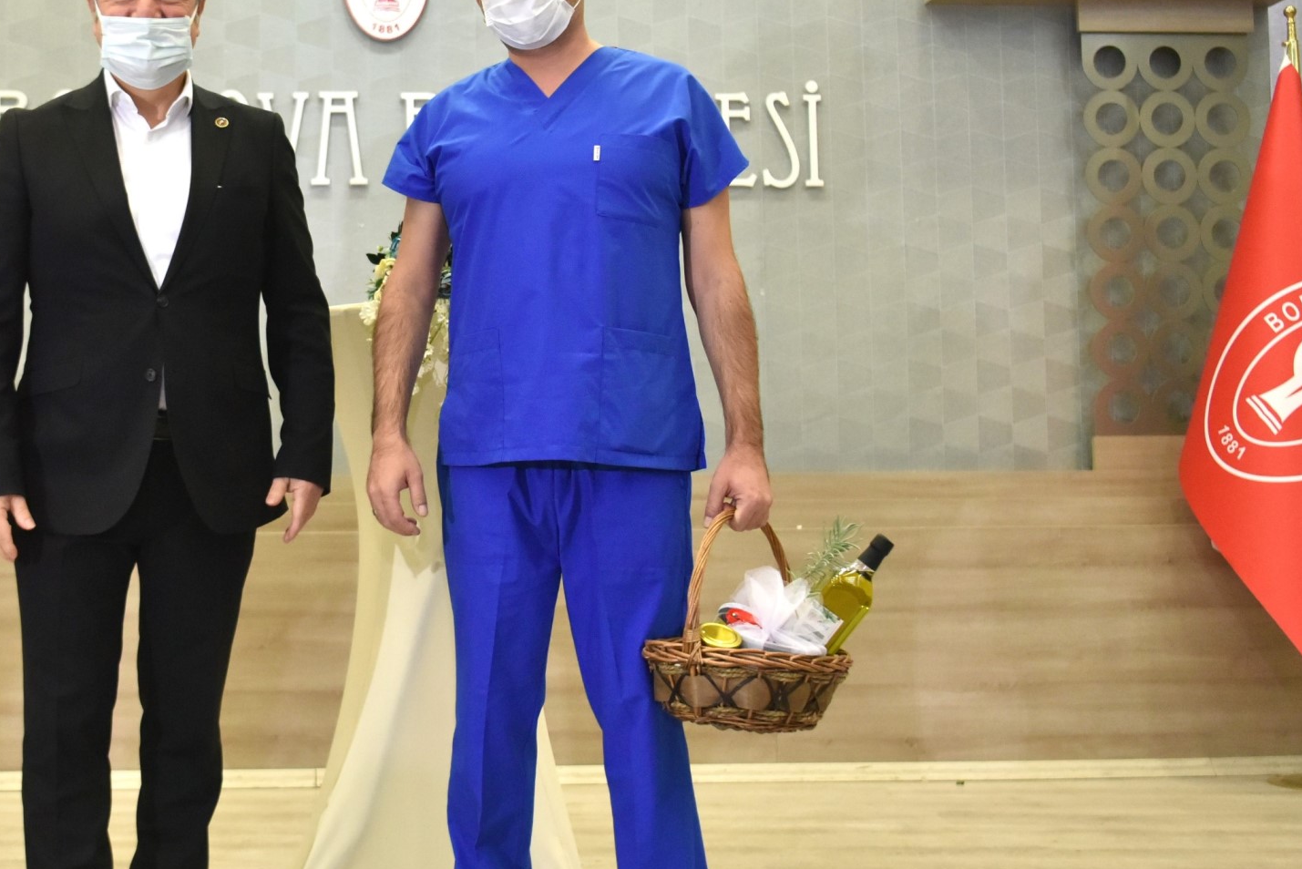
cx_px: 404
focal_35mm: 49
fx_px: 1773
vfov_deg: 27.5
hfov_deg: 39.7
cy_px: 358
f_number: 2.8
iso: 2000
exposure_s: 1/160
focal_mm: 28
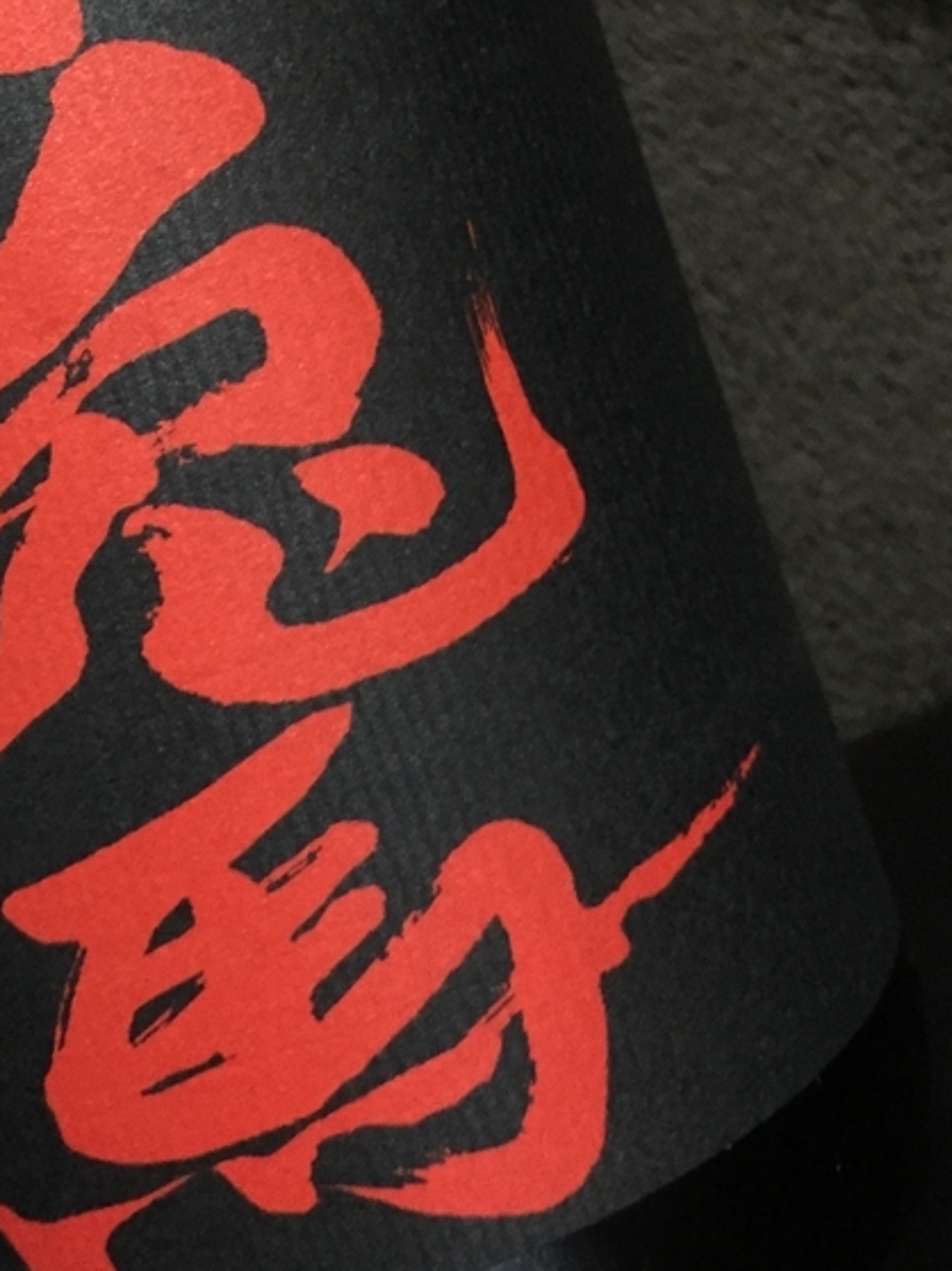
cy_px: 383
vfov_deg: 36.3
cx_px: 212
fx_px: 1908
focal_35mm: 52
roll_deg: +19.8
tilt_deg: -0.8
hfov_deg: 27.5
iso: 640
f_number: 2.2
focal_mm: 4.15
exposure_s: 1/15
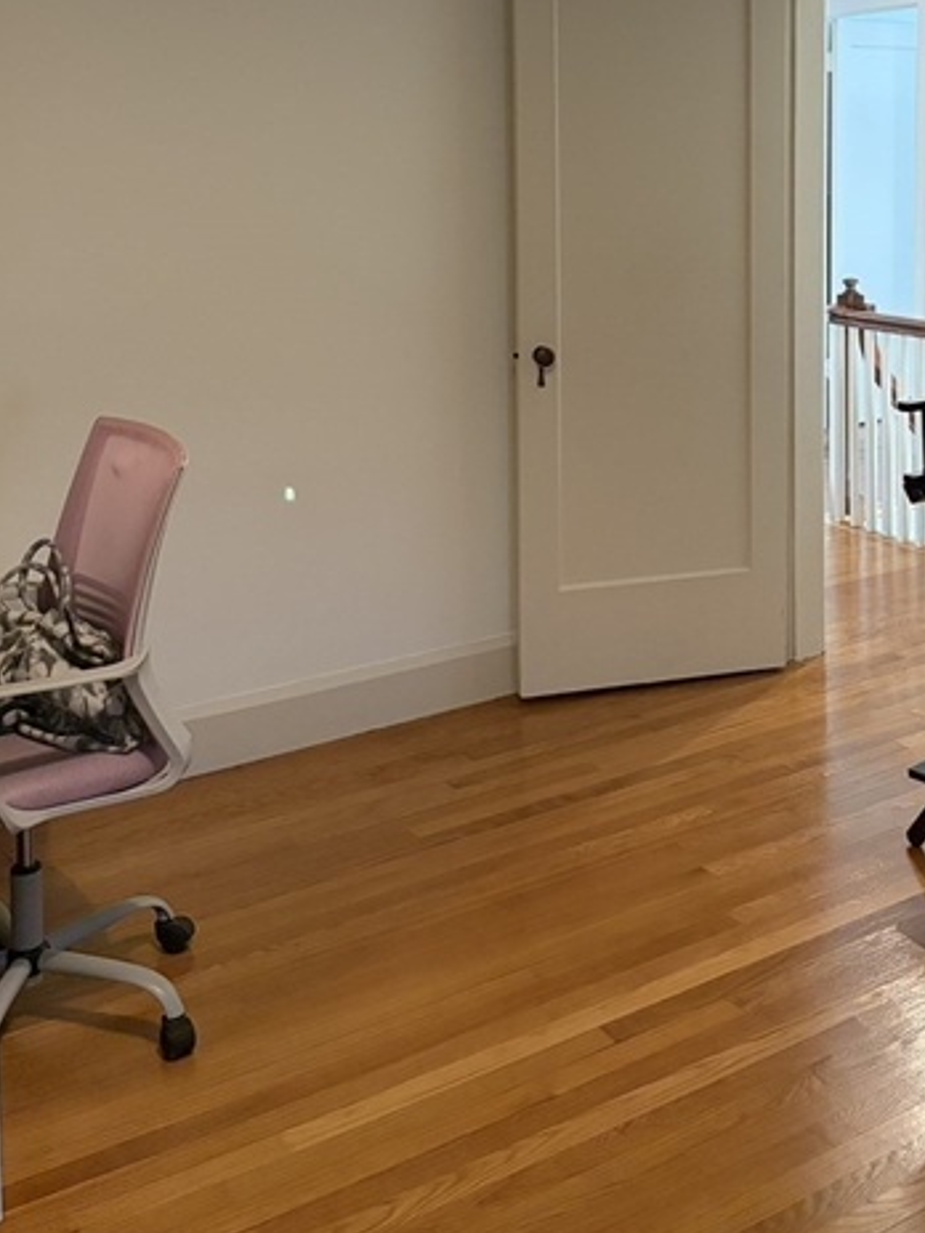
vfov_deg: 41.8
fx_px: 1532
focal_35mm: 43
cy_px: 231
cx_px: 635
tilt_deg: -2.7
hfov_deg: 33.2
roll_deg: +1.0
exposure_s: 1/40
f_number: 1.6
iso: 400
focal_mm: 5.96
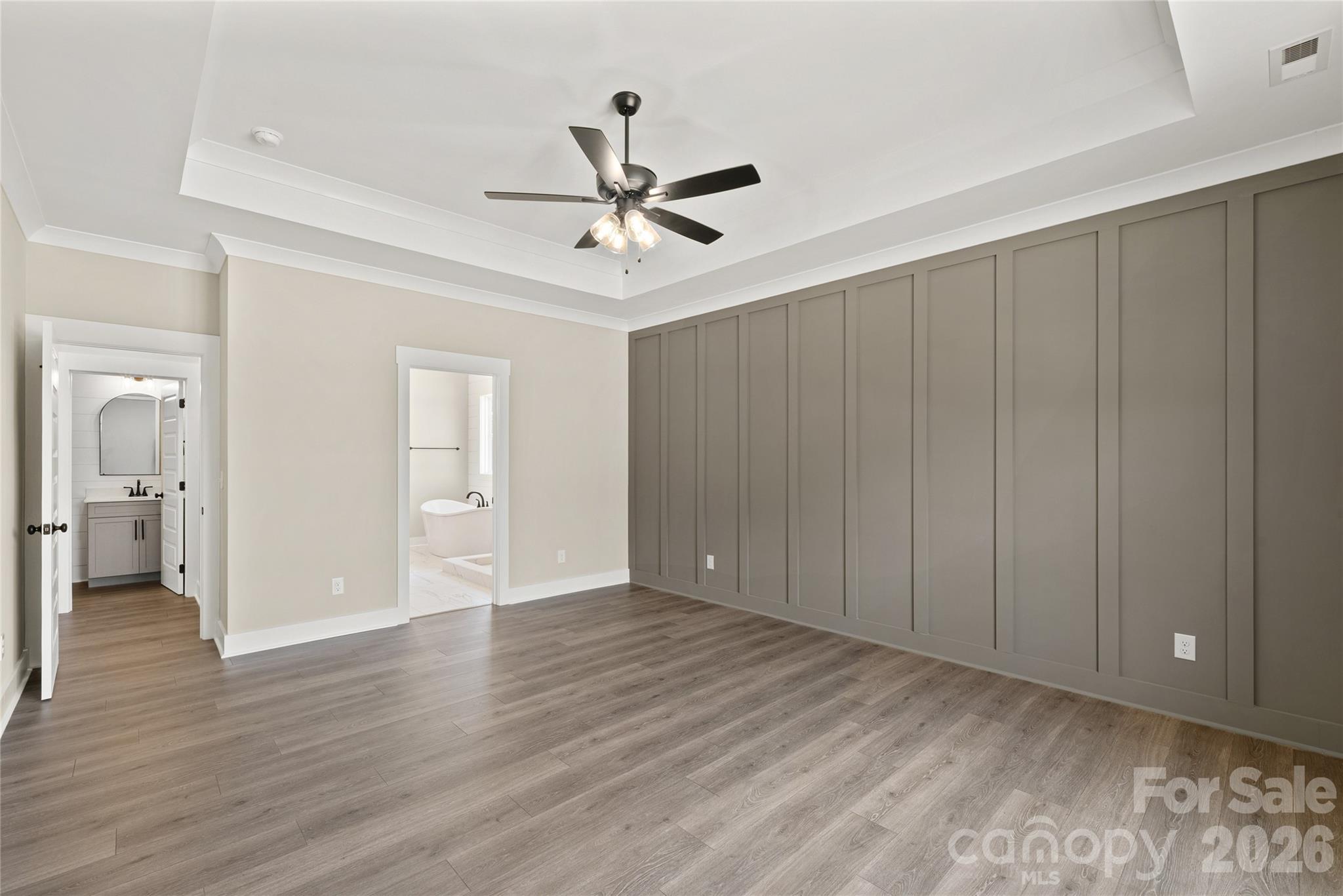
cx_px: 672
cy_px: 448
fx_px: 560
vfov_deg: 77.4
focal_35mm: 15
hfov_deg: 100.4
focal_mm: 15
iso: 100
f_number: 11
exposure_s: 1
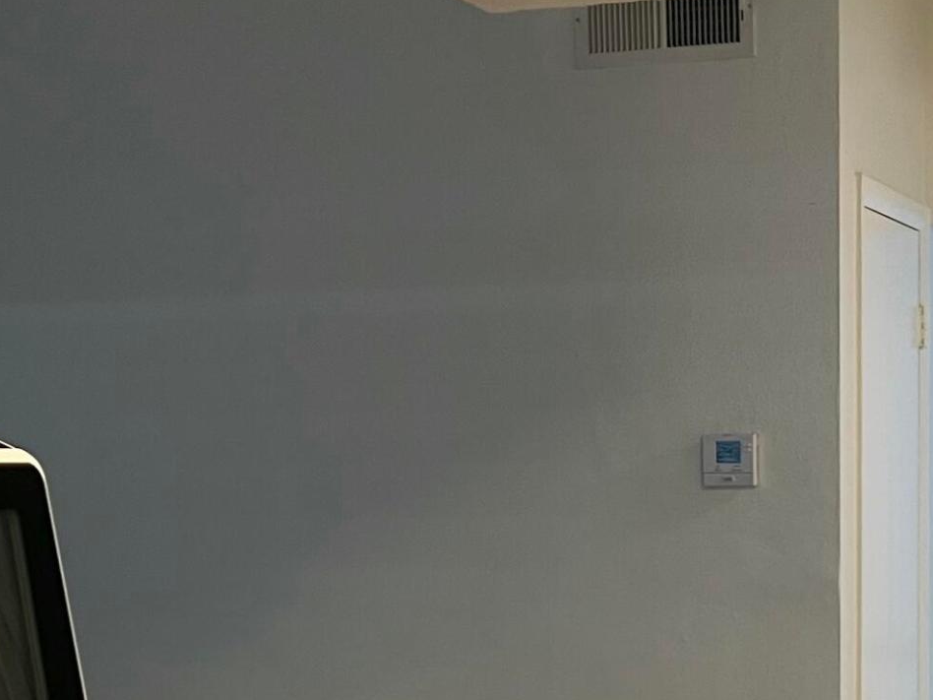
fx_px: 2129
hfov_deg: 24.2
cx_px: 792
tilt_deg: -10.8
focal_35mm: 79
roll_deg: +1.4
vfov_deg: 17.7
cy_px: 853
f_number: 1.5
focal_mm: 5.7
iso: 100
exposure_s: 1/60
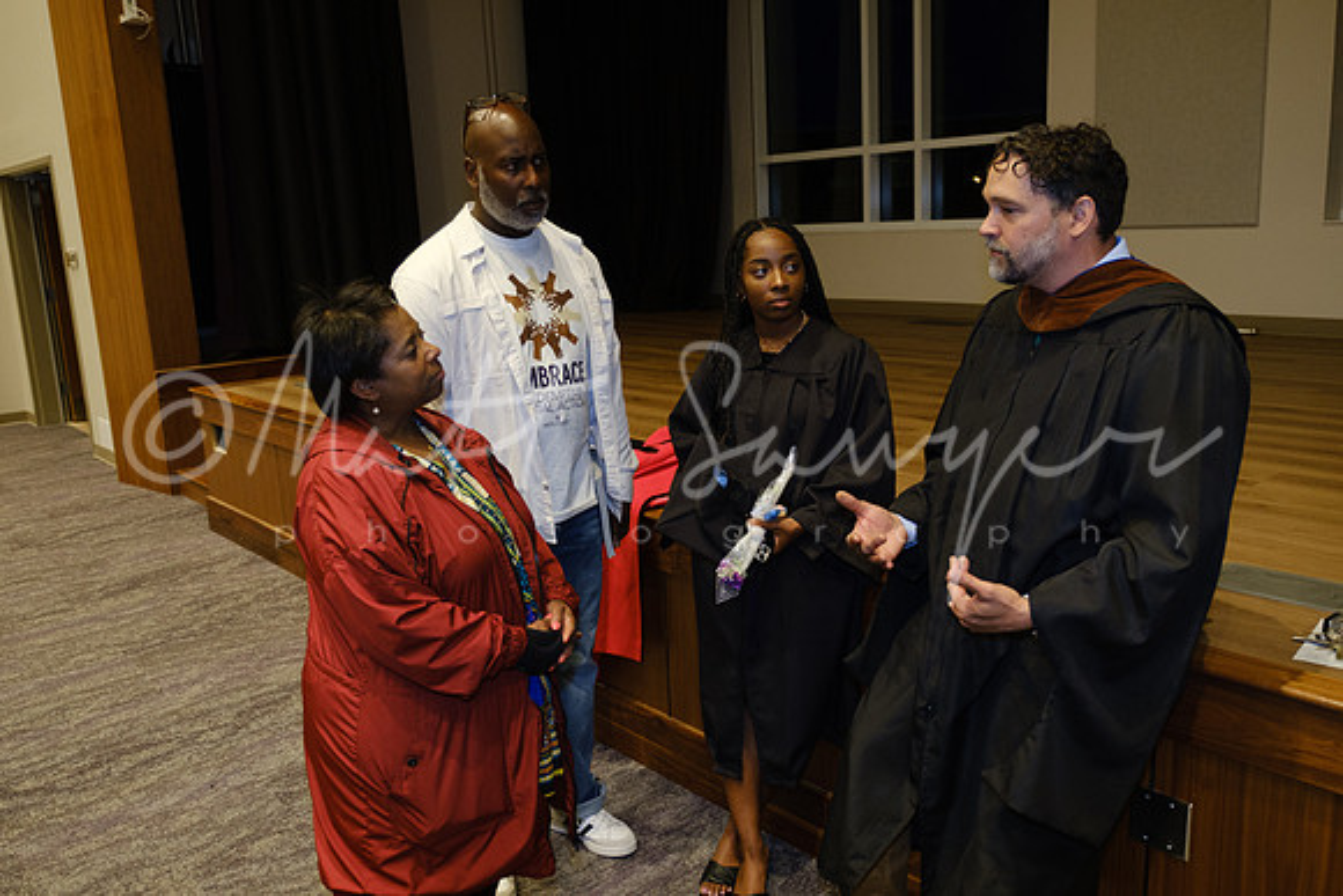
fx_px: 1082
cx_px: 672
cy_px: 448
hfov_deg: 63.6
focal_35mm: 29
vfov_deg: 45.0
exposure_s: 1/60
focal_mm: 19.4
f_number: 2.8
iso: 1600
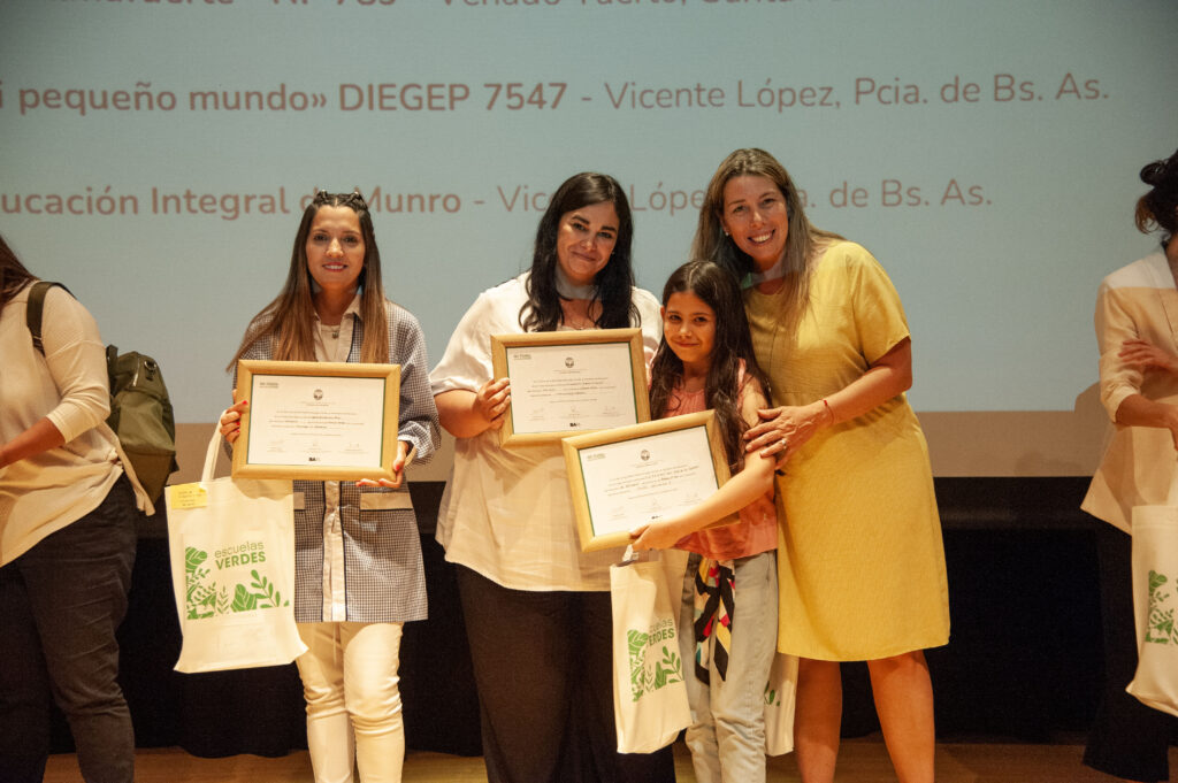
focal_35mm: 58
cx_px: 589
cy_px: 392
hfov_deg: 34.5
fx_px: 1896
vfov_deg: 23.3
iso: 3200
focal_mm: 58
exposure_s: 1/125
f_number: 4.5
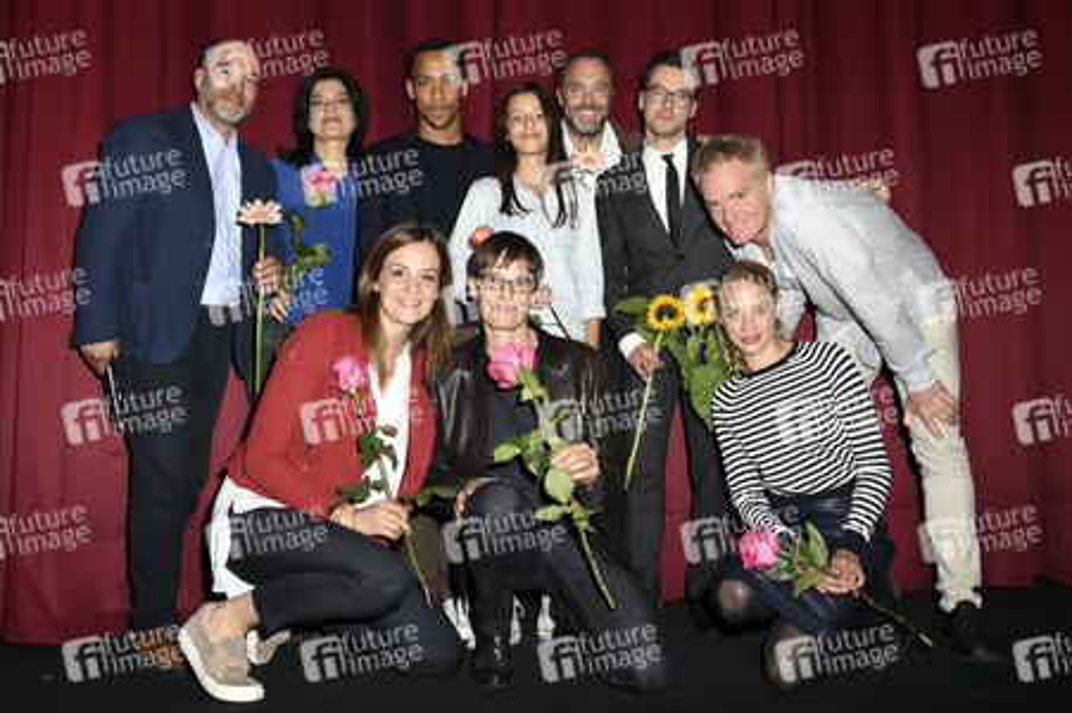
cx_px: 536
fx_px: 982
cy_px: 356
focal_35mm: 33
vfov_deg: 39.9
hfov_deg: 57.3
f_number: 6.3
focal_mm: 22
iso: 1600
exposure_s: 1/160
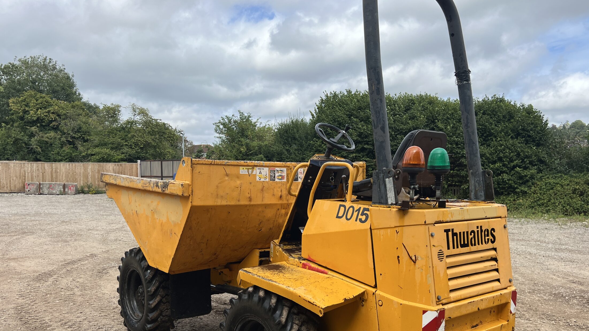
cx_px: 304
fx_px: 515
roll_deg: +0.7
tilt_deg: -4.5
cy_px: 208
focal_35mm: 33
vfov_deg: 35.4
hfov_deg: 59.5
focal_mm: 5.7
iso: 50
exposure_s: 1/3831
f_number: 1.5
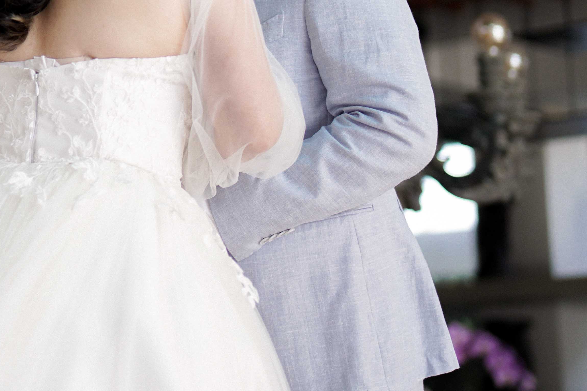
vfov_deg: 10.4
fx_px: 2119
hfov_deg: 15.4
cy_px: -53
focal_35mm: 130
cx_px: -62
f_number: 1.4
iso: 200
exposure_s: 1/800
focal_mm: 50
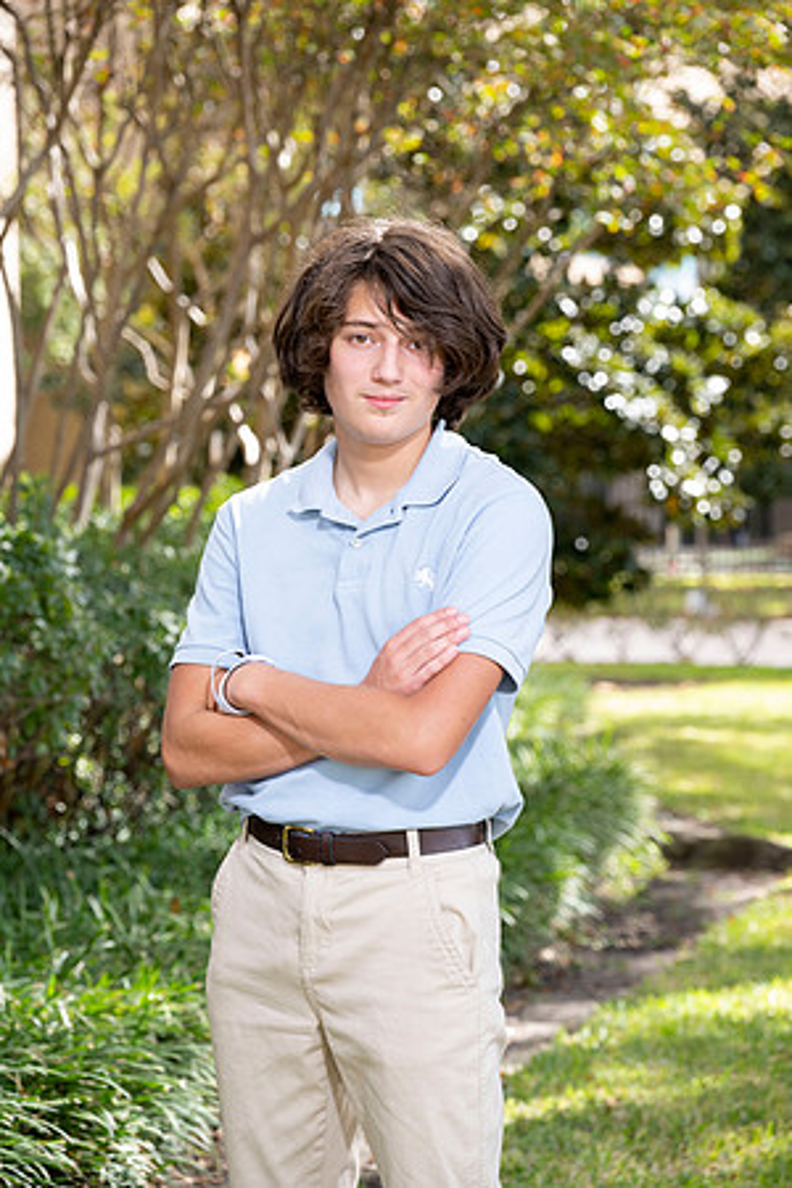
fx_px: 3960
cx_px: 396
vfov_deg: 17.1
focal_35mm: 120
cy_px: 594
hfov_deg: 11.4
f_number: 6.3
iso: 400
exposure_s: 1/160
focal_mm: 120
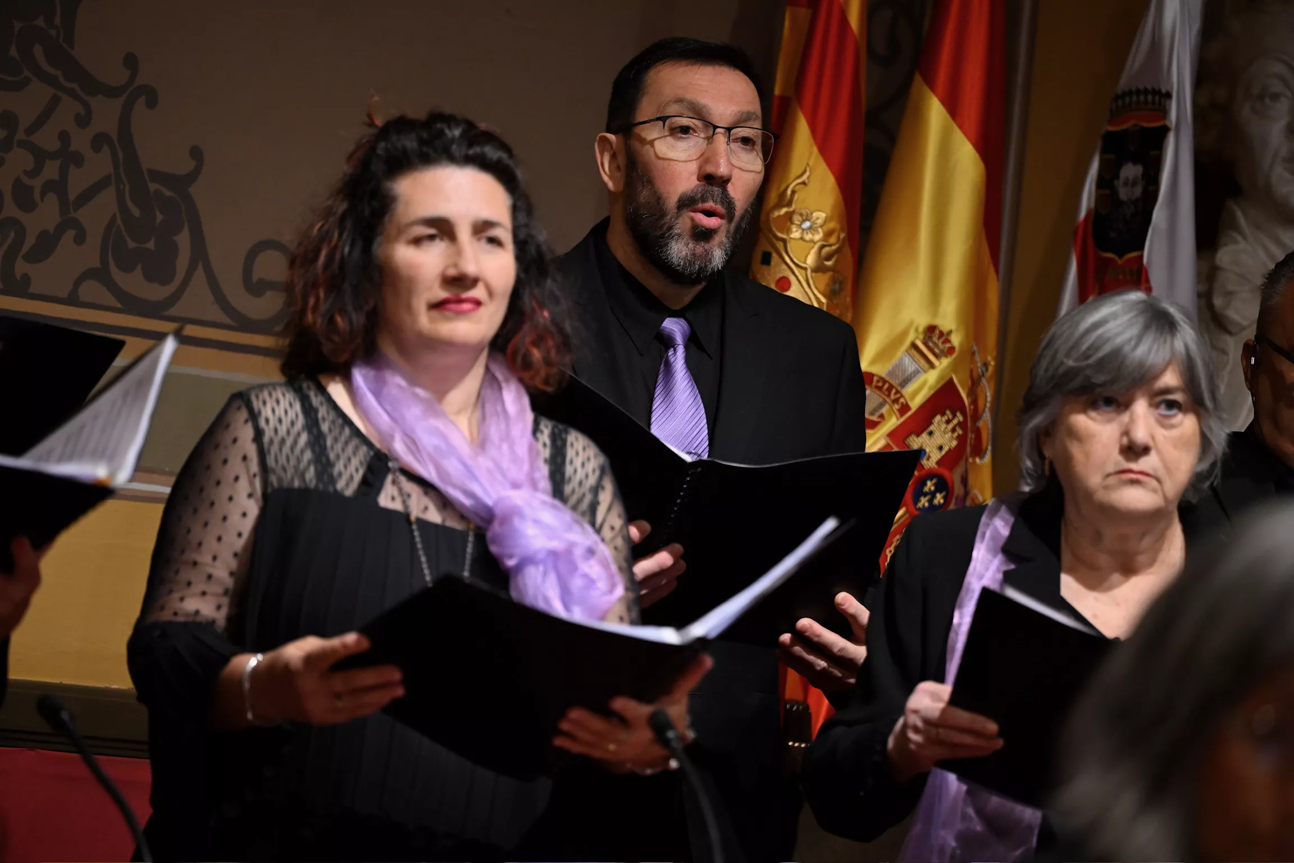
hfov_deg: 11.4
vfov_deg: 7.6
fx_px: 6469
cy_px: 432
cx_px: 647
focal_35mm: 180
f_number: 2.8
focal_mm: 180
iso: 1600
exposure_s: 1/200
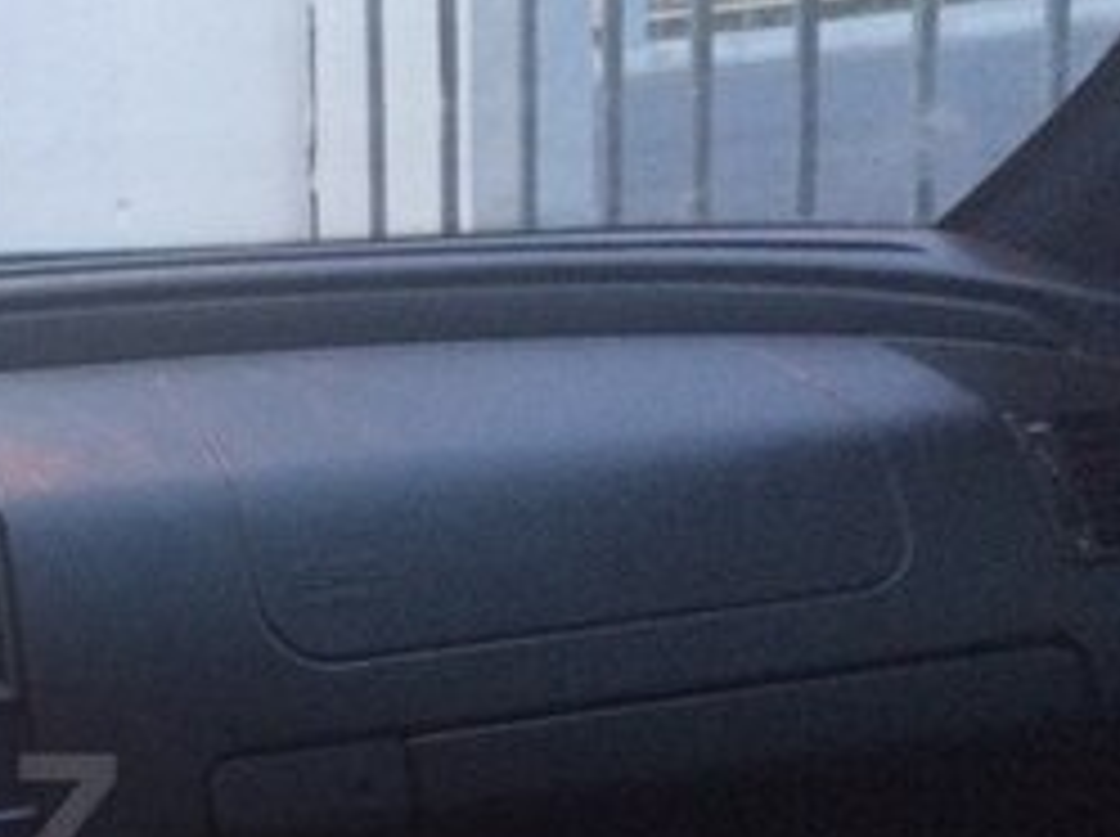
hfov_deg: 22.6
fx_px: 2488
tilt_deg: -15.2
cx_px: -342
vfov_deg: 18.6
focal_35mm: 77
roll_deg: +5.7
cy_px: 821
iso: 250
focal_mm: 4.15
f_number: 2.2
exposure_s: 1/33
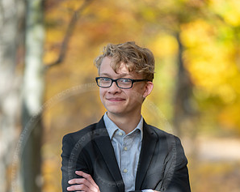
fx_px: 859
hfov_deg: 15.9
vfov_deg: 12.6
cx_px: 120
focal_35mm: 121
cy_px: 181
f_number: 1.2
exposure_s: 1/1250
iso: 80
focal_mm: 85
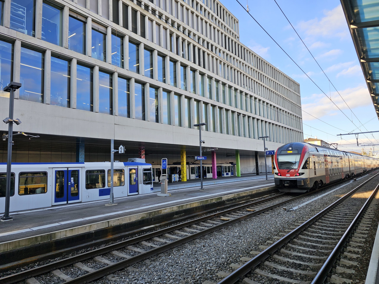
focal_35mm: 23
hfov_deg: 73.9
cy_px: 142
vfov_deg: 58.9
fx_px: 252
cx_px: 190
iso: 10
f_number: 1.7
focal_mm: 6.3
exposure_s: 1/198
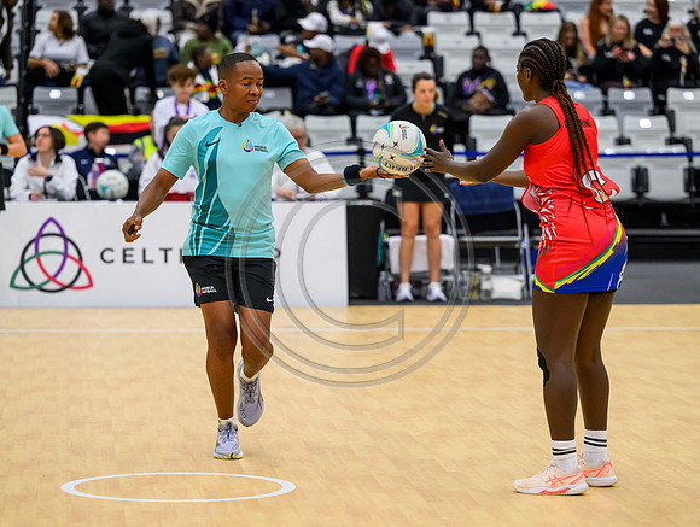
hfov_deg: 13.3
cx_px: 374
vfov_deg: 10.1
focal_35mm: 148
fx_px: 2995
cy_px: 252
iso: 4000
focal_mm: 130
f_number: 3.2
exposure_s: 1/1250
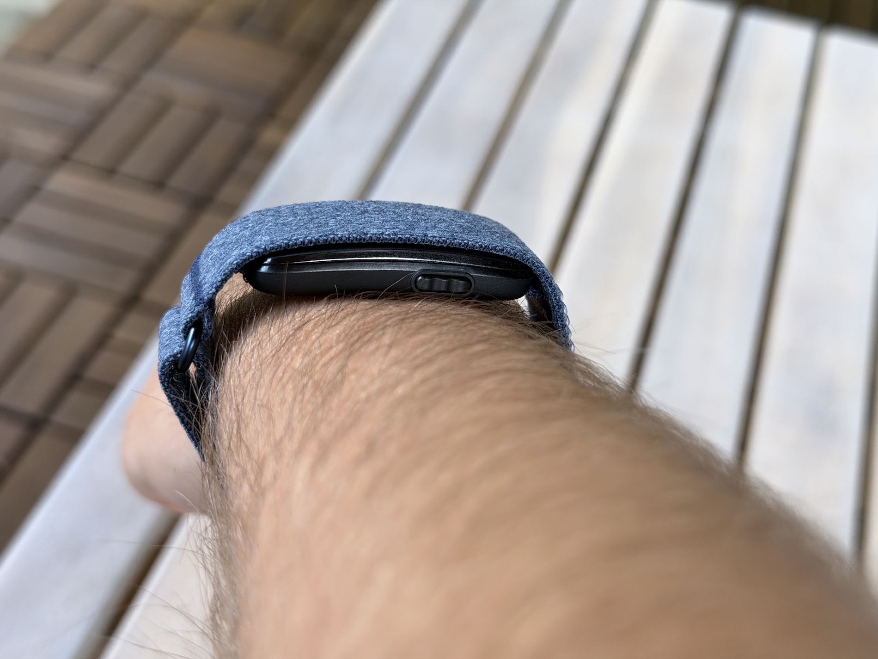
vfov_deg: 30.3
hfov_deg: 39.7
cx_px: 439
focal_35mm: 48
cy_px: 330
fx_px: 1217
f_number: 1.78
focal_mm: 6.76
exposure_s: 1/83
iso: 100
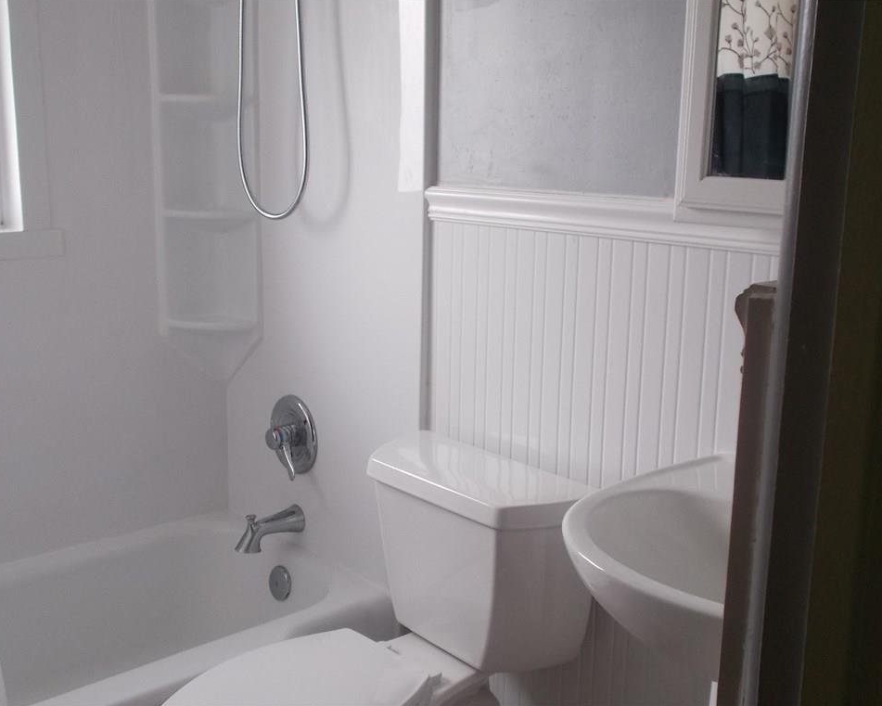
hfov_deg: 44.8
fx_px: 1070
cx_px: 466
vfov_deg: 36.5
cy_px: 351
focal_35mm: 41
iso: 200
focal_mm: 6.9
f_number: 3.9
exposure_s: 1/30
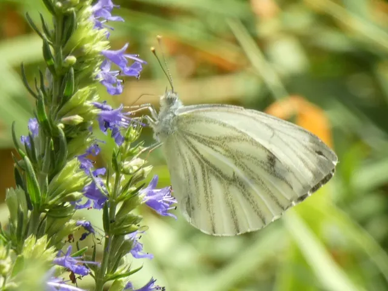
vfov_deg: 4.7
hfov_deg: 6.2
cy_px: 146
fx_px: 3576
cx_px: 194
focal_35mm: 319
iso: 125
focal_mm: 57.2
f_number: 5.6
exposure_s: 1/80
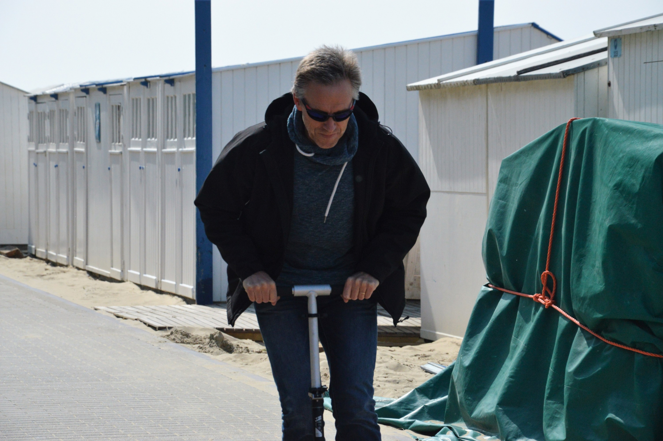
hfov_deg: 13.1
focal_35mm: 158
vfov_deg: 8.7
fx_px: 2898
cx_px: 332
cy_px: 220
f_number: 9
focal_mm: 105
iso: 800
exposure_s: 1/3200
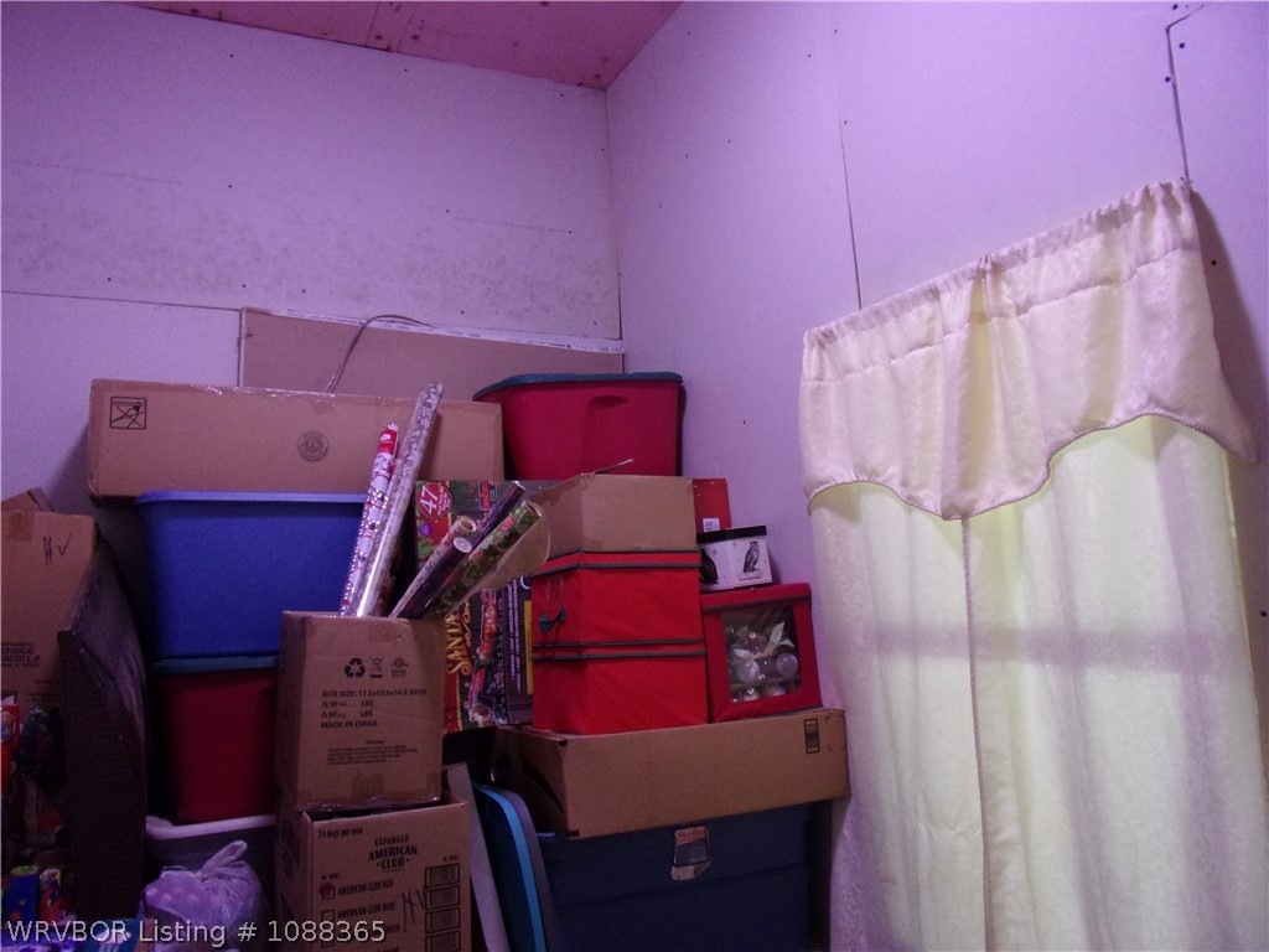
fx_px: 880
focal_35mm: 24
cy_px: 476
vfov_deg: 56.8
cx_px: 634
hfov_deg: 71.6
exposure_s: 1/17
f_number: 3.3
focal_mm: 4.3
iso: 215
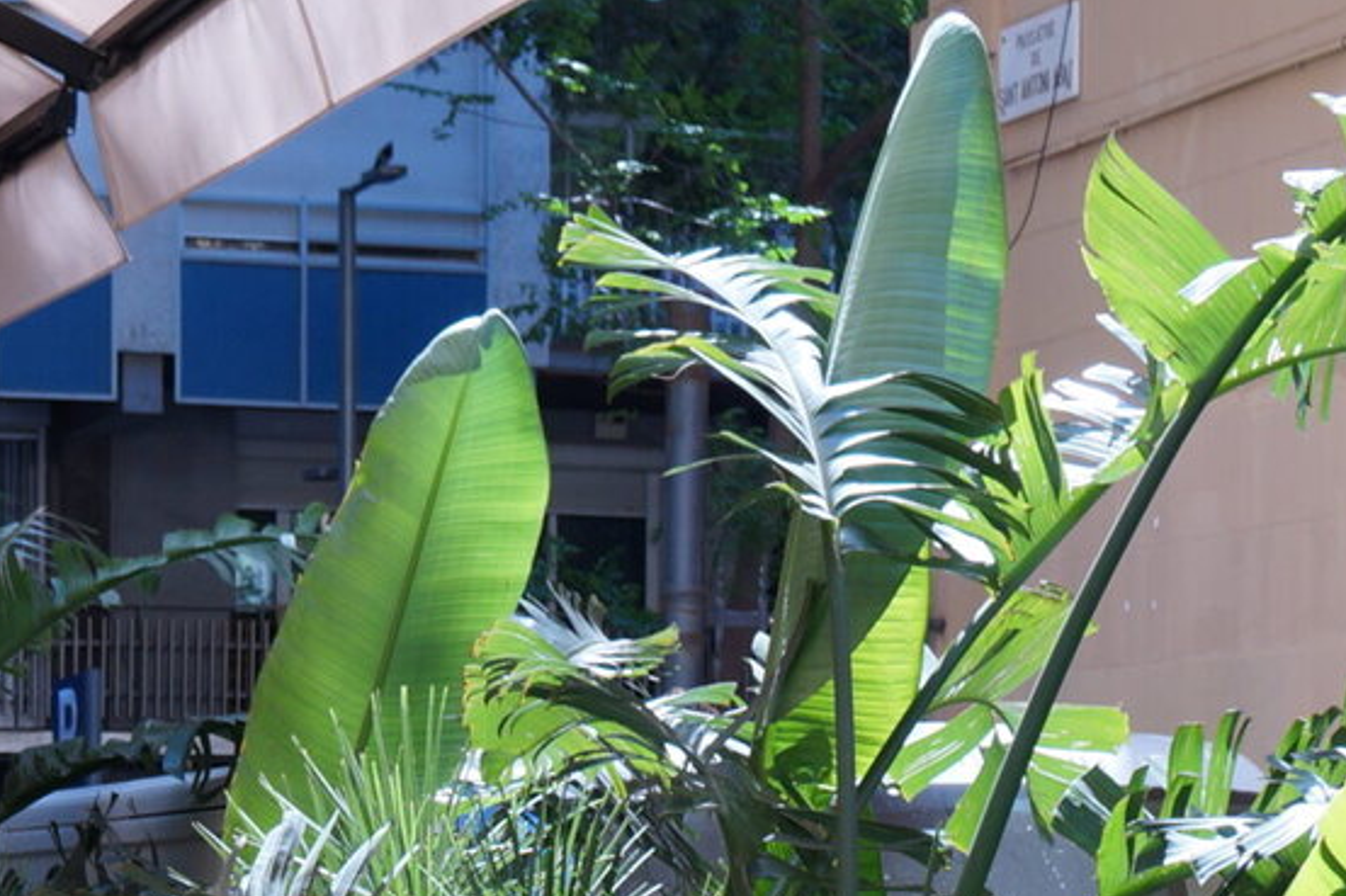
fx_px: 3887
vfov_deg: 12.5
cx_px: -66
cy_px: 1355
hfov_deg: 19.0
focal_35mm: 104
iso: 100
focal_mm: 20
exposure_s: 1/125
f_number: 5.6
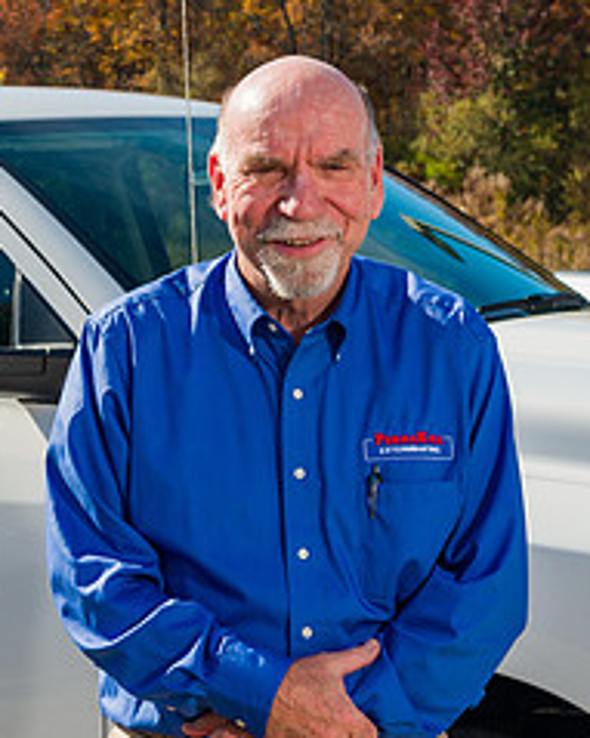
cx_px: -209
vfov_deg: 17.5
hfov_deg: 13.4
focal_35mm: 110
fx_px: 2403
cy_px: 349
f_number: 11
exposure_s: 1/200
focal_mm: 48
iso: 100
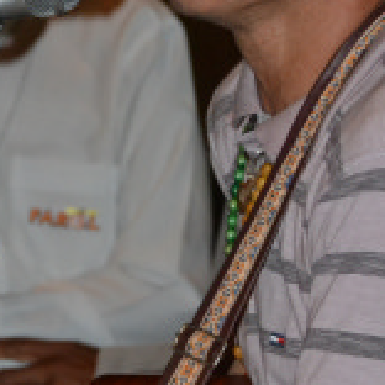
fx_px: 3855
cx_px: 139
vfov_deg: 5.7
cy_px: 225
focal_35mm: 306
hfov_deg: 5.7
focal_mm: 75
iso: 3200
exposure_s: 1/60
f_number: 5.3
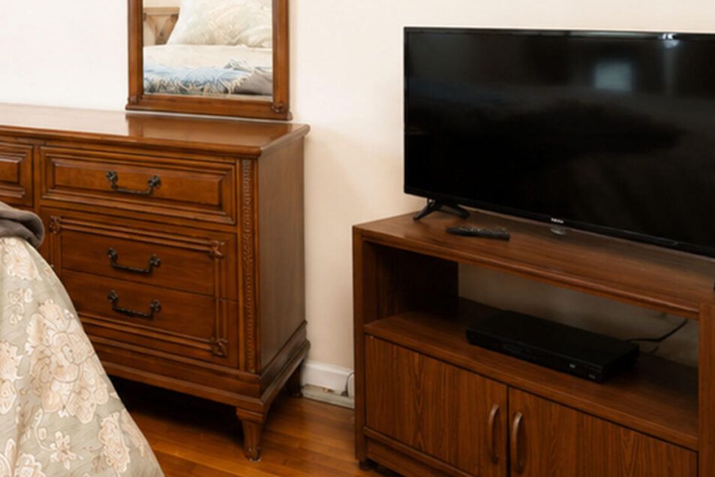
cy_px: 33
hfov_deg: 38.9
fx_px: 854
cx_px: -36
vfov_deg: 29.7
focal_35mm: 43
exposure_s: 1/6
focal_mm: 16
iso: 64
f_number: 4
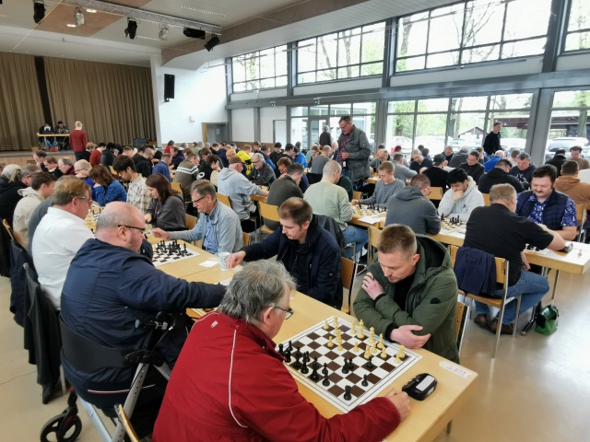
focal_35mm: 21
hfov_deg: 79.0
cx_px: 295
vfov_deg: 63.4
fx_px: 358
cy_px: 221
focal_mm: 2.35
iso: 160
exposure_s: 1/50
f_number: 2.2
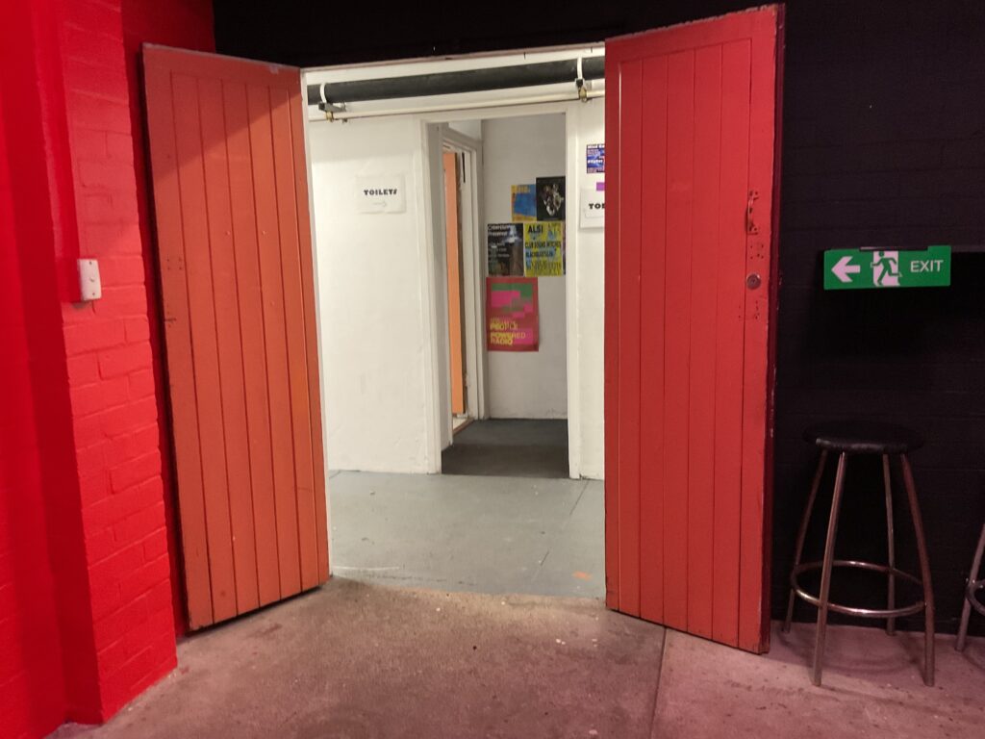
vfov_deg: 48.2
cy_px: 370
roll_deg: +0.9
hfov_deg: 61.7
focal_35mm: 29
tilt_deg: -9.3
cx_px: 492
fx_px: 825
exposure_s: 1/55
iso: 250
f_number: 1.8
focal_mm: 3
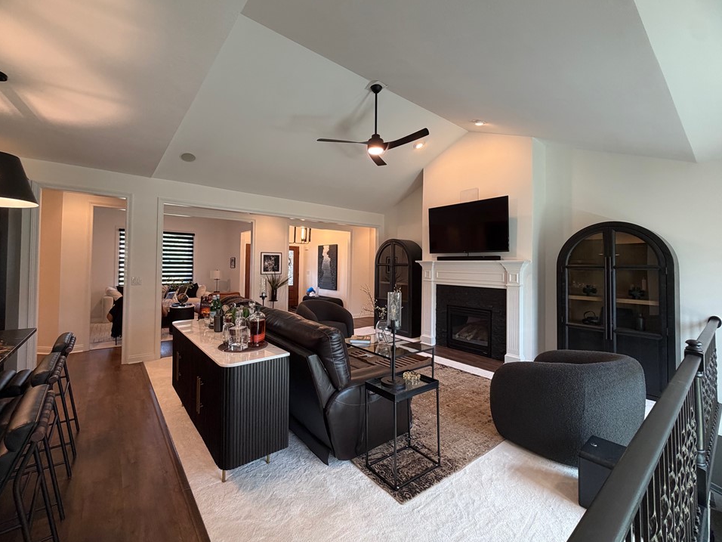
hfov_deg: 98.1
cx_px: 347
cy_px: 259
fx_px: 313
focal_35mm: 15
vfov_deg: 81.7
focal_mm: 2.22
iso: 250
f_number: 2.2
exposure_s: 1/60
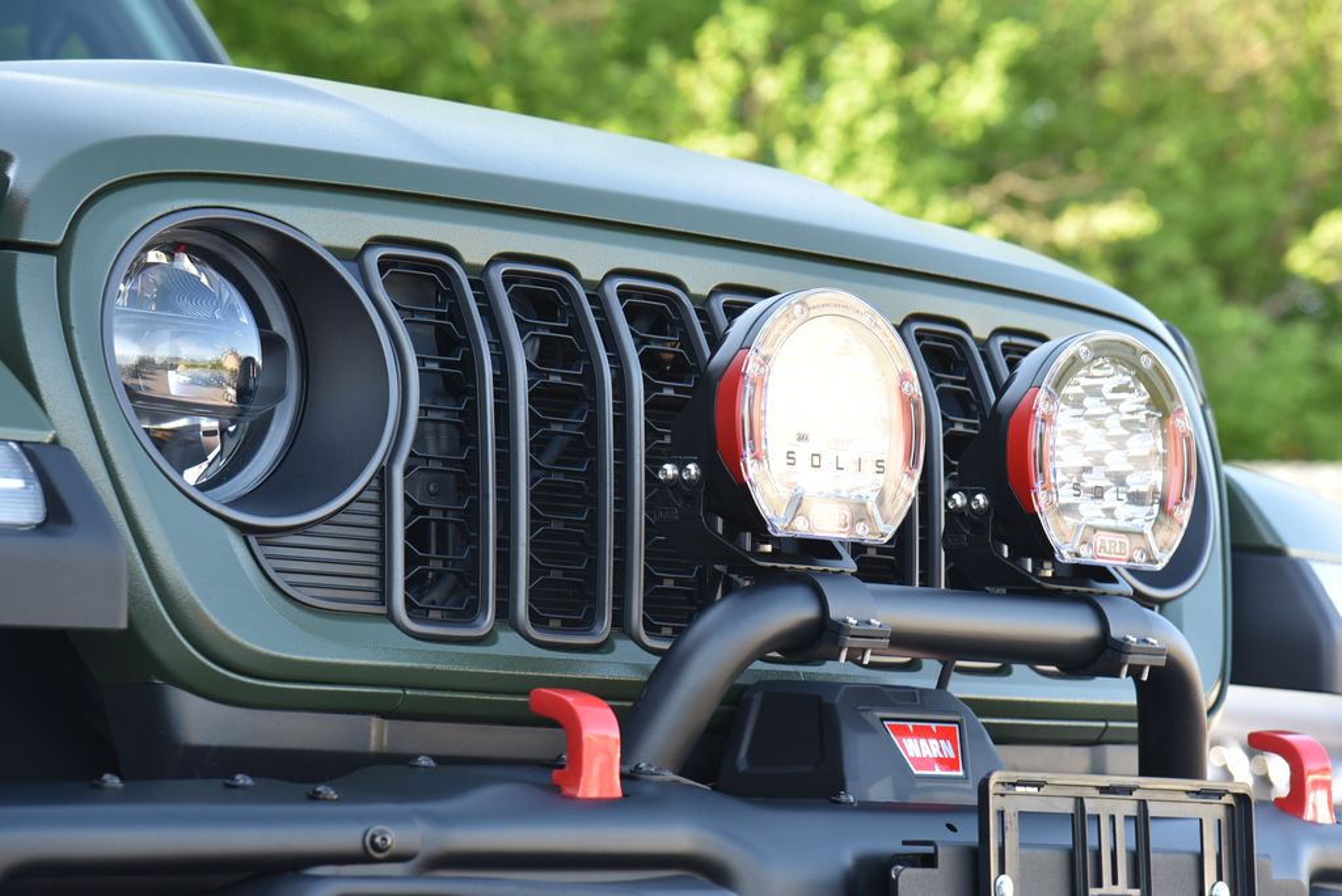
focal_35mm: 120
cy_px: 448
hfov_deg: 17.1
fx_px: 4476
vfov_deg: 11.4
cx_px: 671
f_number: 6.3
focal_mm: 120
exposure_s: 1/160
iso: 500
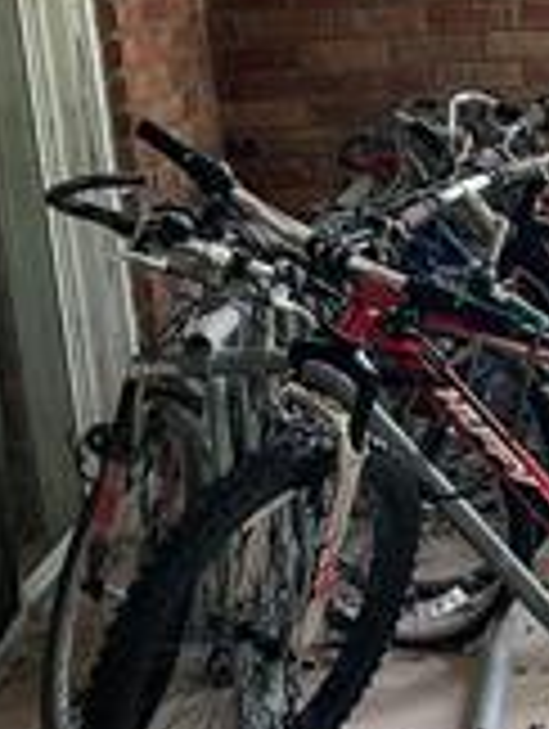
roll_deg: +1.9
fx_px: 2594
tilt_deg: -14.6
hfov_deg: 11.3
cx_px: 958
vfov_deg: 15.8
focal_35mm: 123
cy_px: 657
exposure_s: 1/121
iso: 64
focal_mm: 4.2
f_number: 1.6
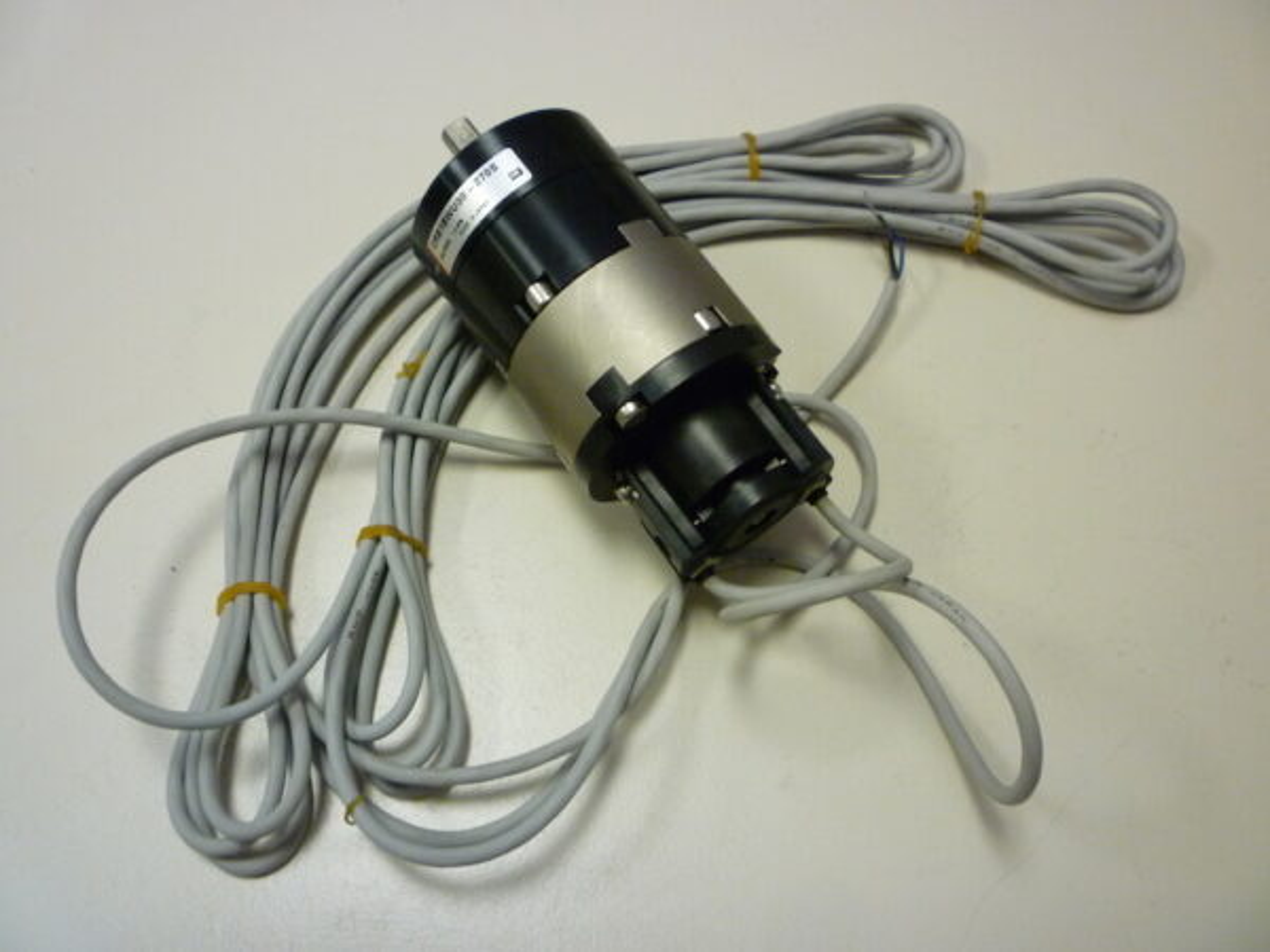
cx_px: 635
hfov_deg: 61.7
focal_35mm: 29
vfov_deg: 48.2
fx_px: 1064
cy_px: 476
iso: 400
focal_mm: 5.2
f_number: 3.3
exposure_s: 1/30
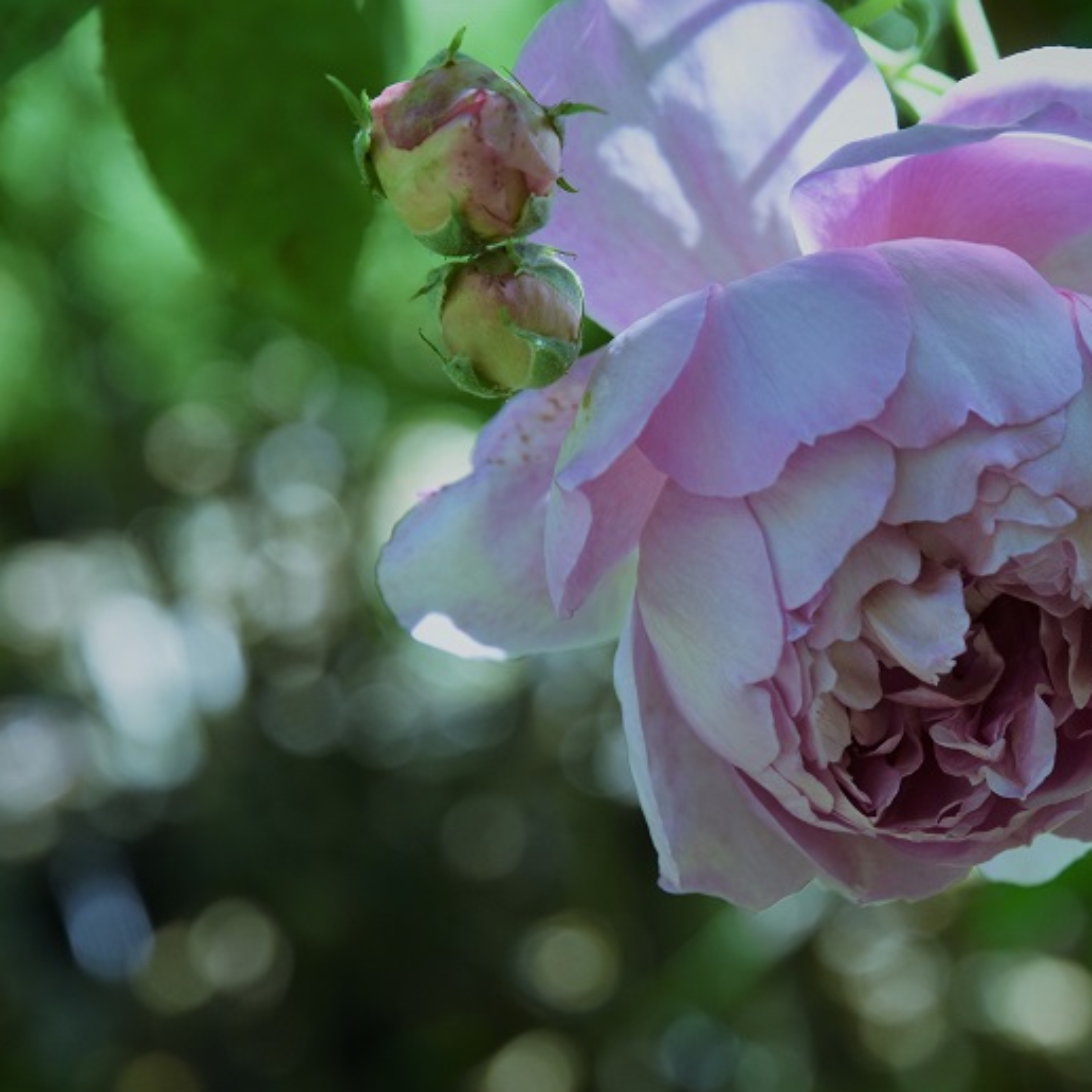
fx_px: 5840
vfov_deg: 10.7
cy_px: 548
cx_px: 711
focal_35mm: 164
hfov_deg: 10.7
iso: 250
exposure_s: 1/125
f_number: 7.1
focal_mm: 85
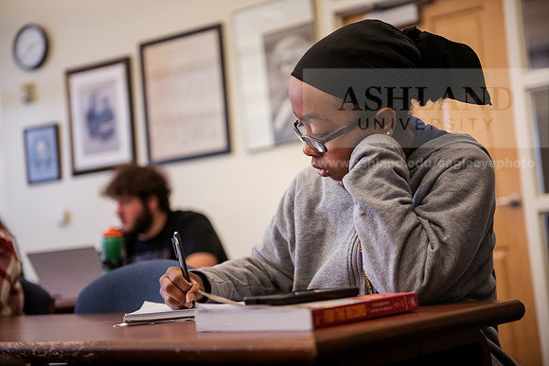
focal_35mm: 56
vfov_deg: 24.2
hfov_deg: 35.6
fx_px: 854
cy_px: 183
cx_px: 274
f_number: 2.8
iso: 1000
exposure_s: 1/200
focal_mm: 56
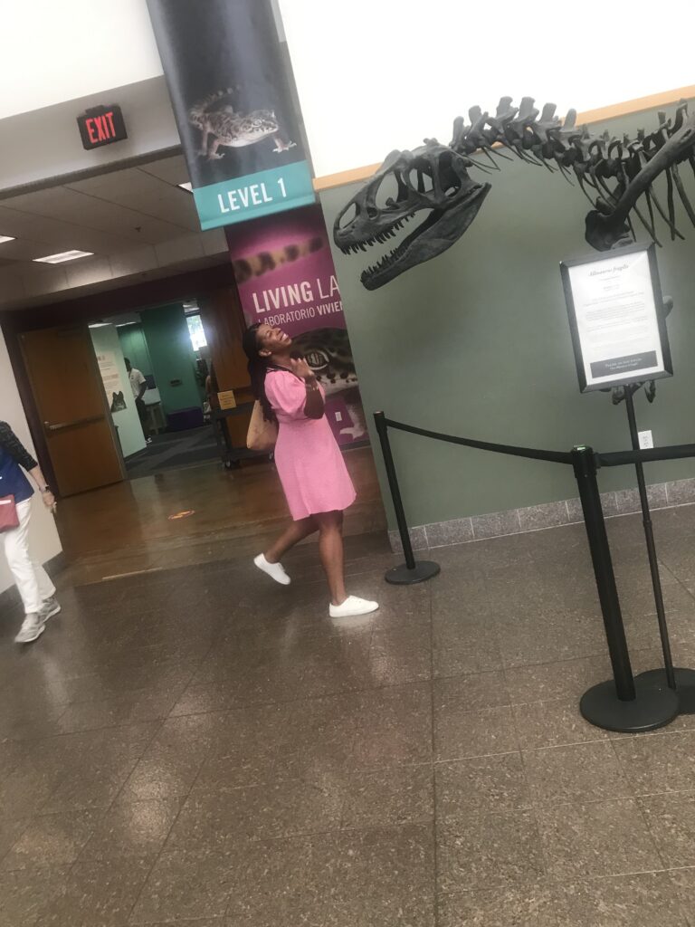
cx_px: 348
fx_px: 750
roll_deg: +11.6
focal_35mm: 28
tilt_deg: -8.0
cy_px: 464
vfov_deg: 63.4
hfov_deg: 49.7
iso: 32
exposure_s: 1/30
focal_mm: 3.99
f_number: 1.8
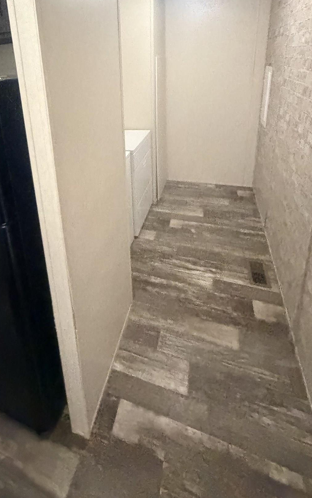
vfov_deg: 78.7
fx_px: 286
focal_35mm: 21
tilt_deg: -19.4
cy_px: 153
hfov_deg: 55.3
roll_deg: +5.2
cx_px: 89
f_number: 2.2
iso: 1000
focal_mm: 2.22
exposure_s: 1/60
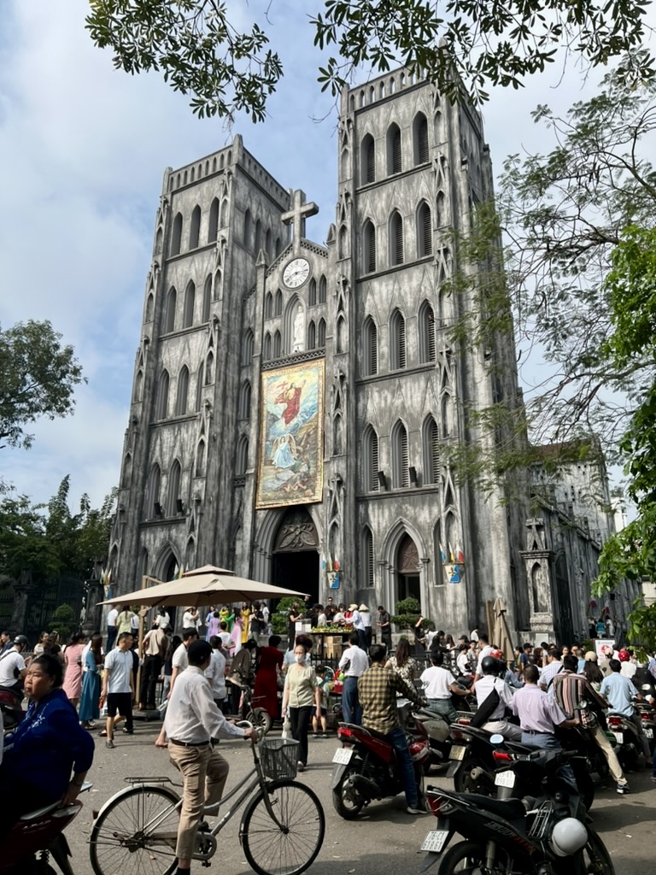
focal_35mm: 26
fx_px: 657
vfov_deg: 67.3
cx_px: 328
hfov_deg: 53.1
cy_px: 438
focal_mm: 5.7
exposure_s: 1/3831
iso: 50
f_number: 1.5
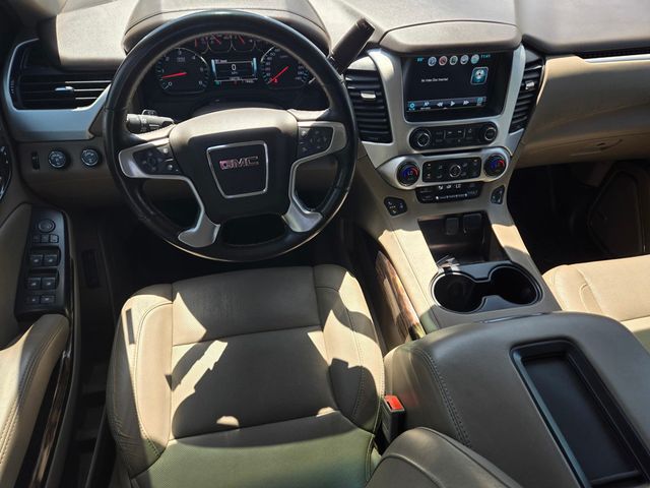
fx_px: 432
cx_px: 325
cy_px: 244
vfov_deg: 58.9
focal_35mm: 23
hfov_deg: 73.9
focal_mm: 5.4
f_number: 1.8
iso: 25
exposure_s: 1/210
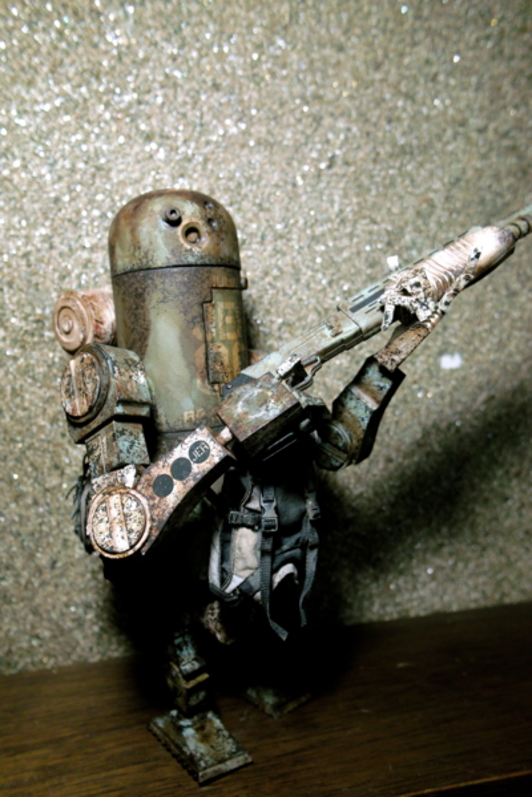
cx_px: 266
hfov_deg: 46.4
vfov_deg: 65.5
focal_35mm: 28
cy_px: 398
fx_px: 621
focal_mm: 16.6
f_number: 4
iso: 200
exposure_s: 1/13
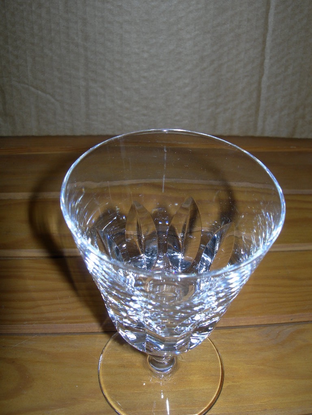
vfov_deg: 49.0
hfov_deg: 37.7
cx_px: 156
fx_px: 457
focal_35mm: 38
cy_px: 208
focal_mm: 7.8
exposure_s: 1/60.1
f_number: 4.8
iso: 50
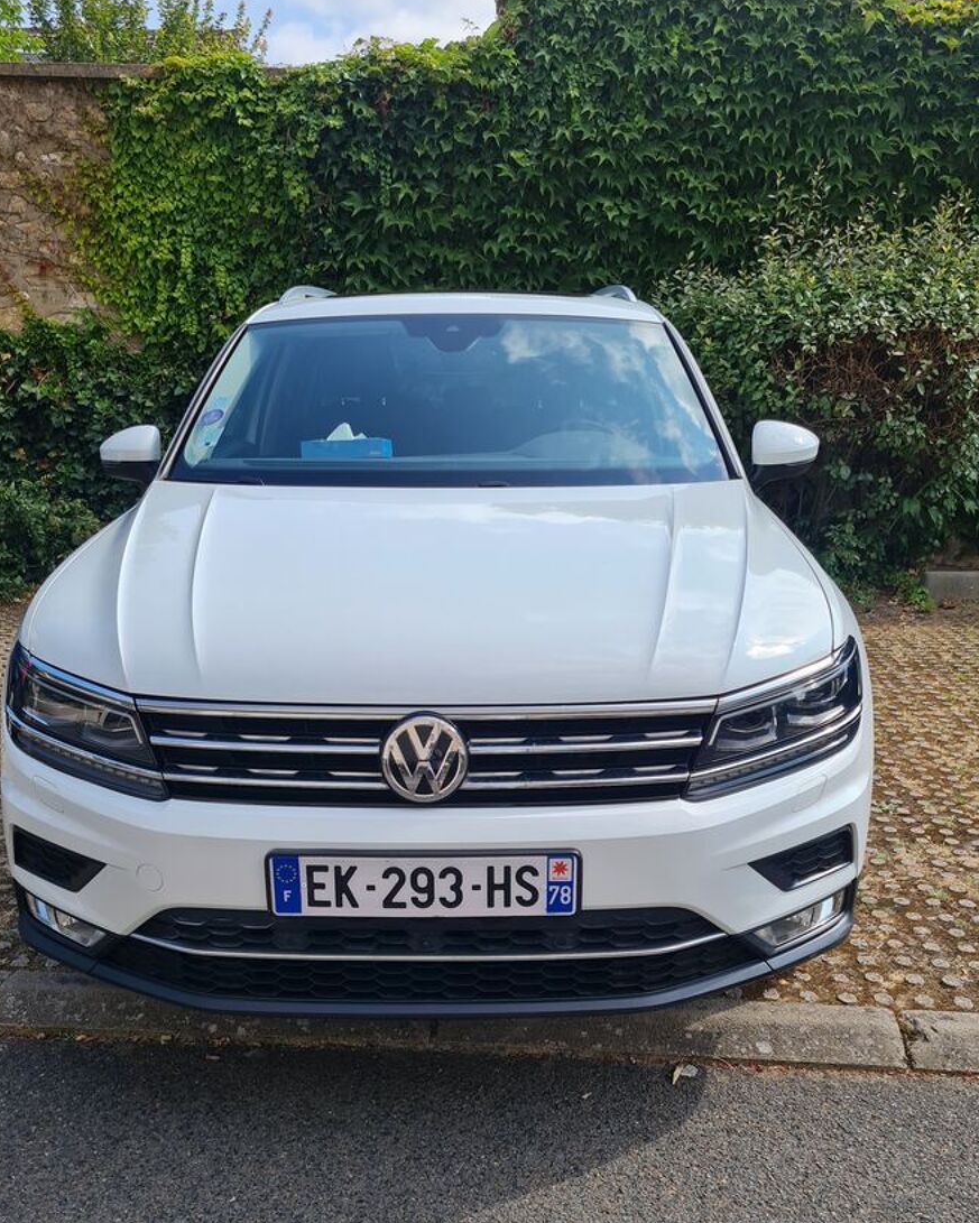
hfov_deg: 47.1
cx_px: 481
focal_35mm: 31
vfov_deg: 56.7
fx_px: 1123
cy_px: 735
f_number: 1.8
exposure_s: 1/1592
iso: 50
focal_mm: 5.4
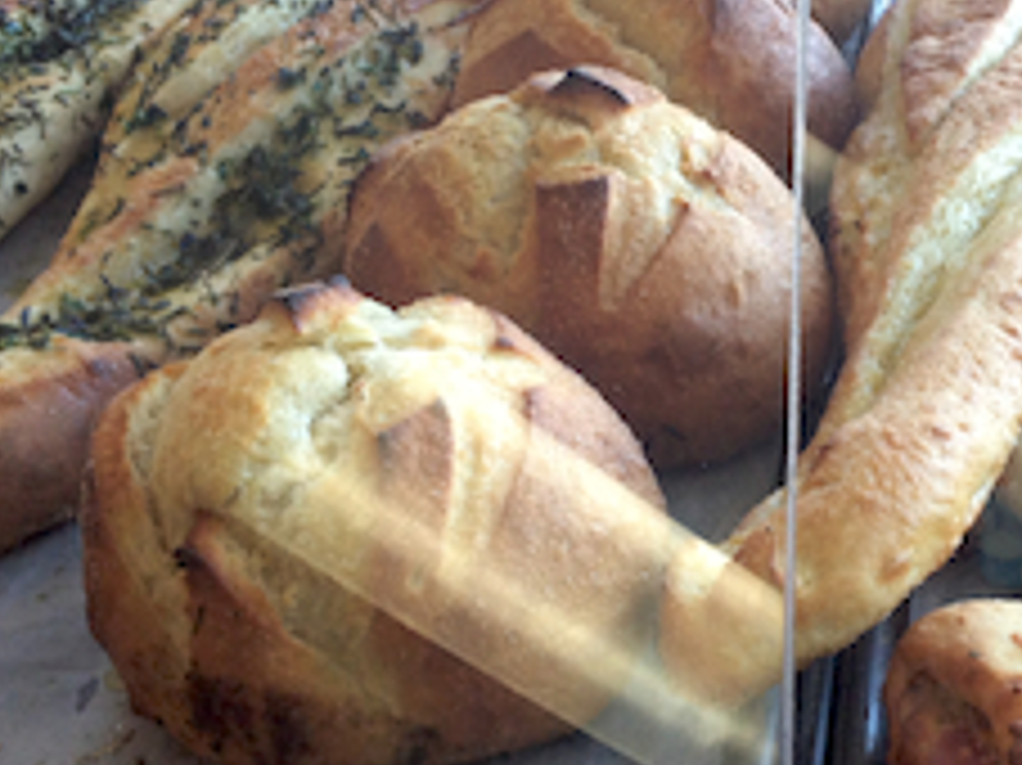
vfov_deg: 19.1
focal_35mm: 77
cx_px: 770
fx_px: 2272
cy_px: 308
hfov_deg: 25.0
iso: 100
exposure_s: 1/120
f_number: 2.4
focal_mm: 4.28
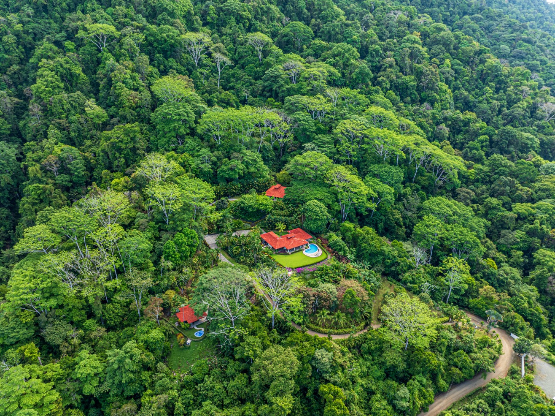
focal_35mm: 24
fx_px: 385
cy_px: 208
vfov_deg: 56.8
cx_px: 278
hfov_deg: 71.6
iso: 100
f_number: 2.8
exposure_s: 1/320
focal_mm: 12.29
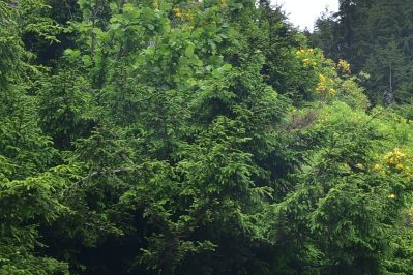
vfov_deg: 8.4
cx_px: 595
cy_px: 124
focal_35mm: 163
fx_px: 1870
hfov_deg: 12.1
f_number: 13
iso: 320
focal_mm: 50
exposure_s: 1/125
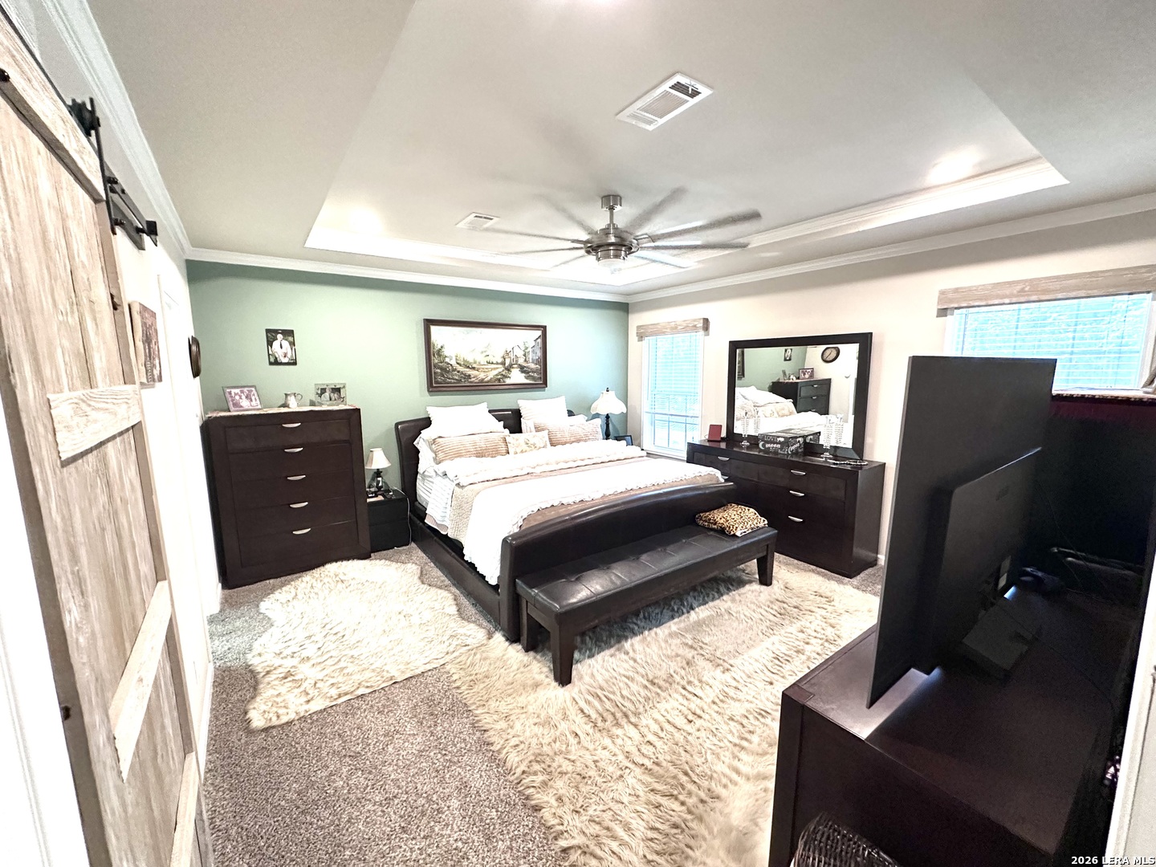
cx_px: 578
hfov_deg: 102.1
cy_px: 434
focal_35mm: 14
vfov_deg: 85.7
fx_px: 468
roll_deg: +0.8
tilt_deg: -7.5
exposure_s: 1/60
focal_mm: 2.22
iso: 640
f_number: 2.2
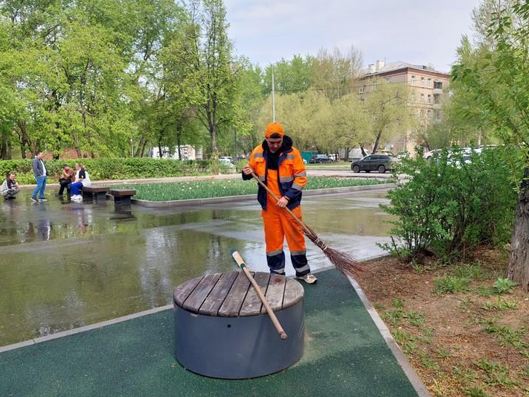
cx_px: 266
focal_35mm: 27
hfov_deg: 65.3
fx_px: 413
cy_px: 196
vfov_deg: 51.3
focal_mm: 5.23
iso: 40
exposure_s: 1/496
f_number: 1.8
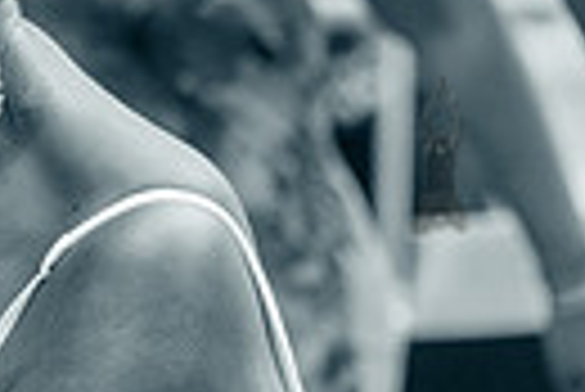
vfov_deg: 2.1
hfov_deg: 3.1
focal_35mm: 668
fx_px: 10867
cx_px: -144
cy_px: -63
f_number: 4
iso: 640
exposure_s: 1/640
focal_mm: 150
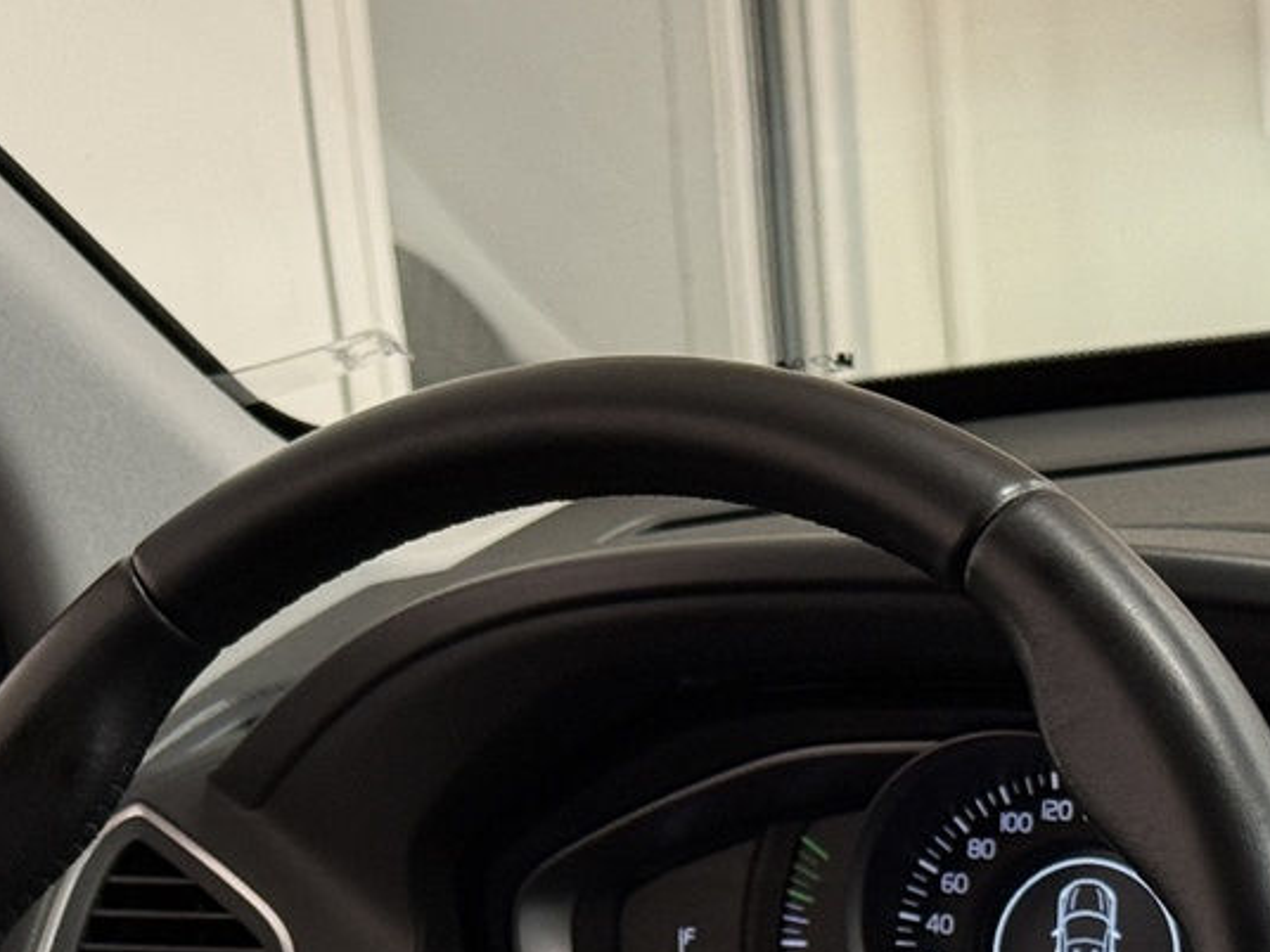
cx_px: 275
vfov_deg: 11.3
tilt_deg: -15.7
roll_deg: +6.9
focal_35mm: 129
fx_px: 4733
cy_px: 1144
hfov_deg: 15.2
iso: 125
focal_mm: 6.76
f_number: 1.78
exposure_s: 1/50
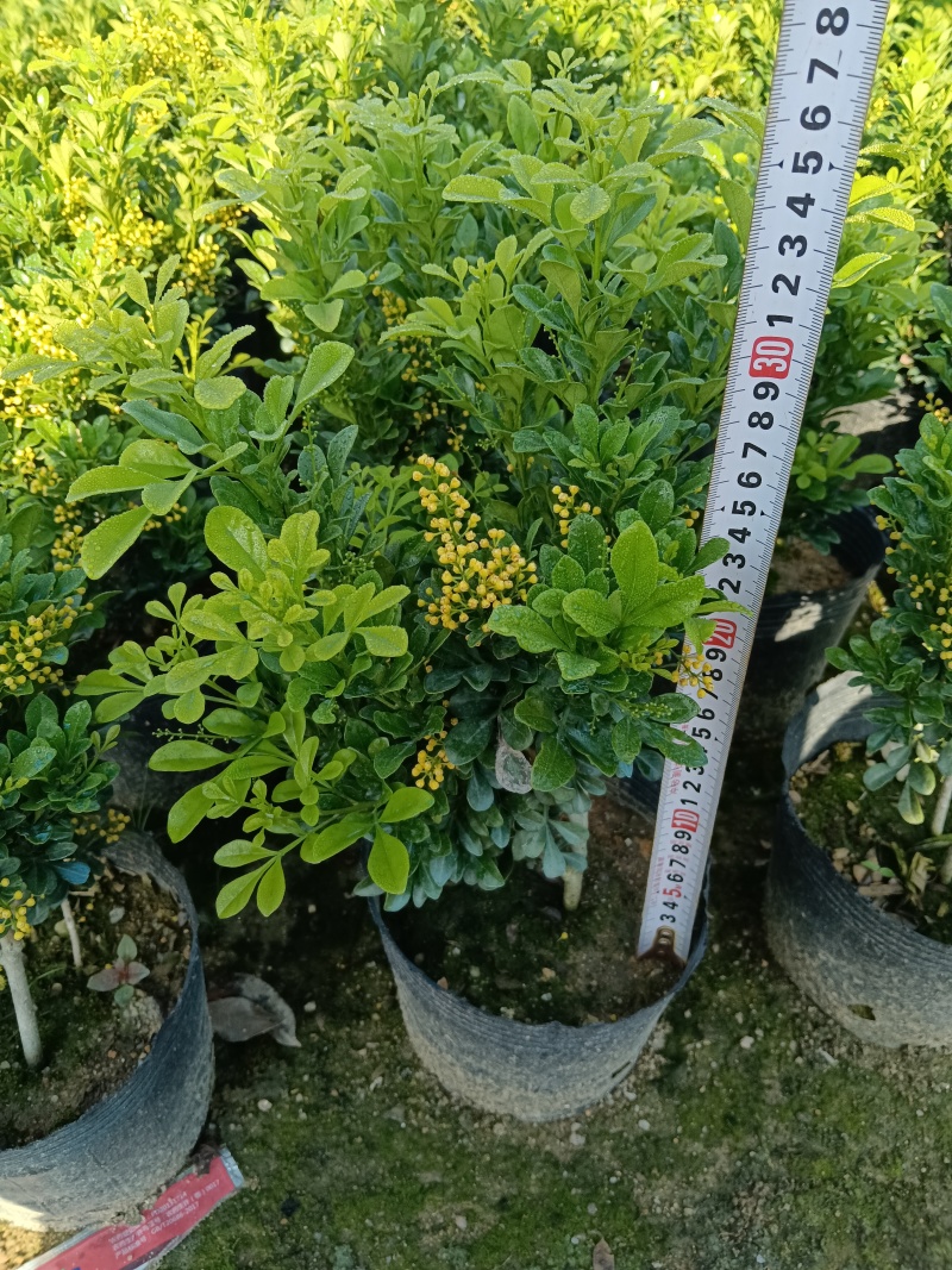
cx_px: 476
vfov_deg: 67.3
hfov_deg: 53.1
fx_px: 954
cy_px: 635
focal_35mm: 26
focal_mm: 4.05
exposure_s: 1/105
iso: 102
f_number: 1.8
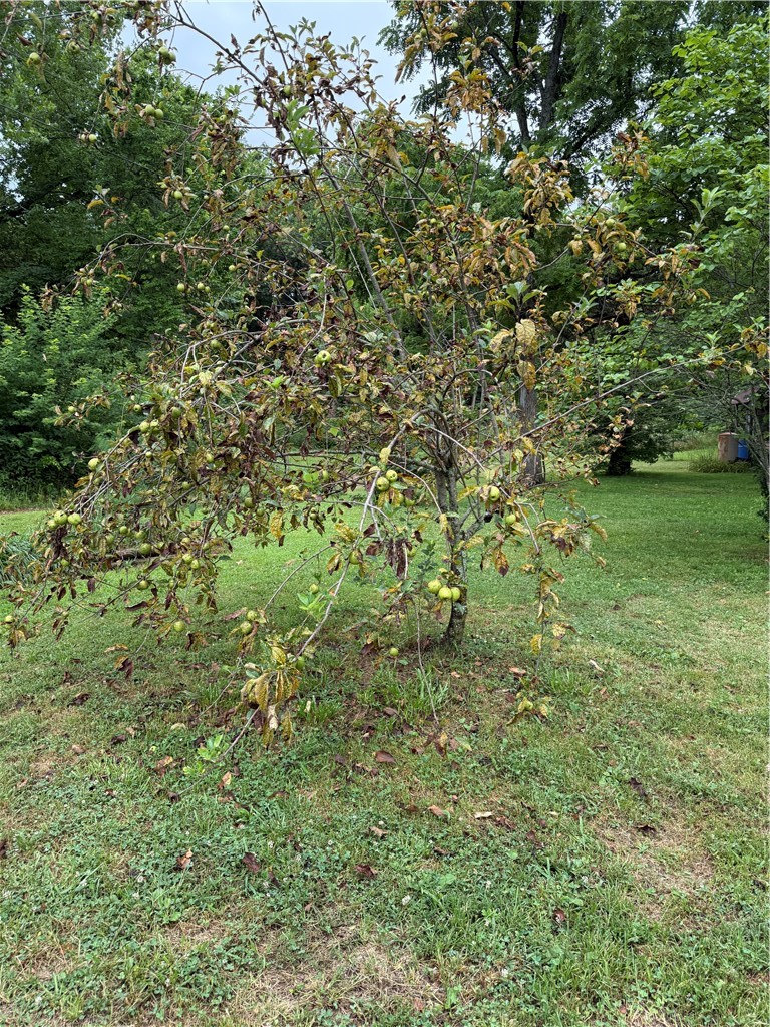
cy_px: 514
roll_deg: +2.1
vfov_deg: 71.6
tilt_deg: -6.9
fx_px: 712
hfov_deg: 56.8
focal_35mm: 24
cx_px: 385
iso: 100
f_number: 1.78
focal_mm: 6.76
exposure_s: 1/849
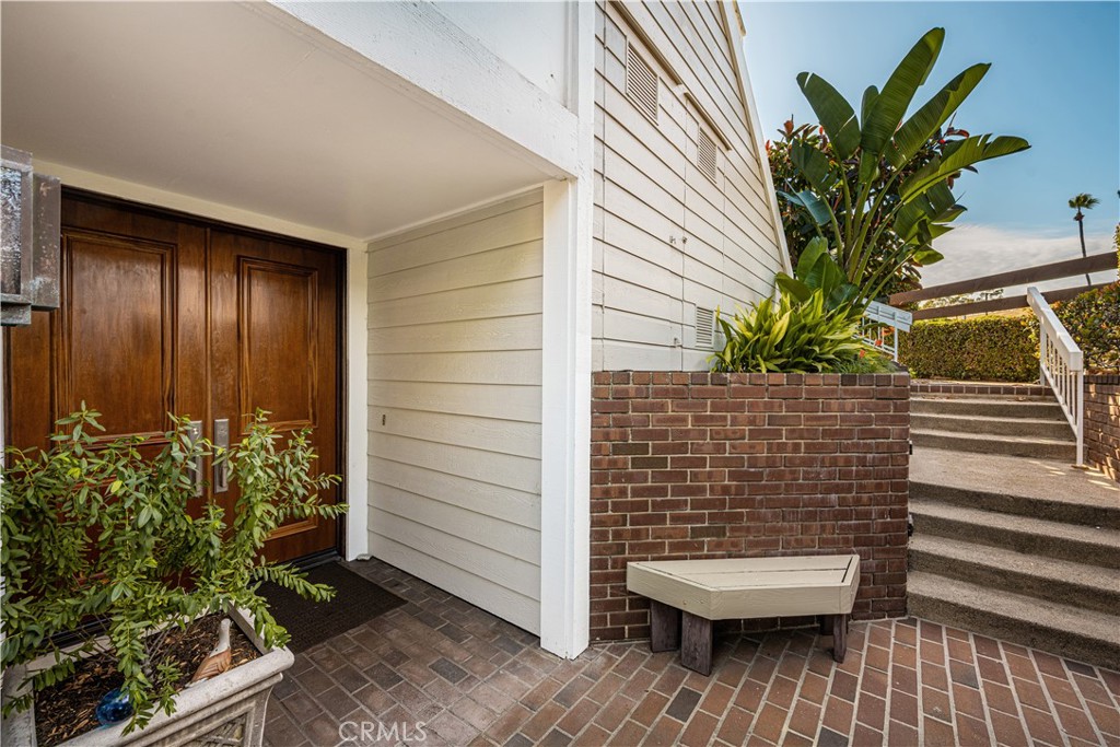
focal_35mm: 14
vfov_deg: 81.2
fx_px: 436
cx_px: 560
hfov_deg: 104.2
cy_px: 374
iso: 100
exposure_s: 1/200
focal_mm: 14
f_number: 8
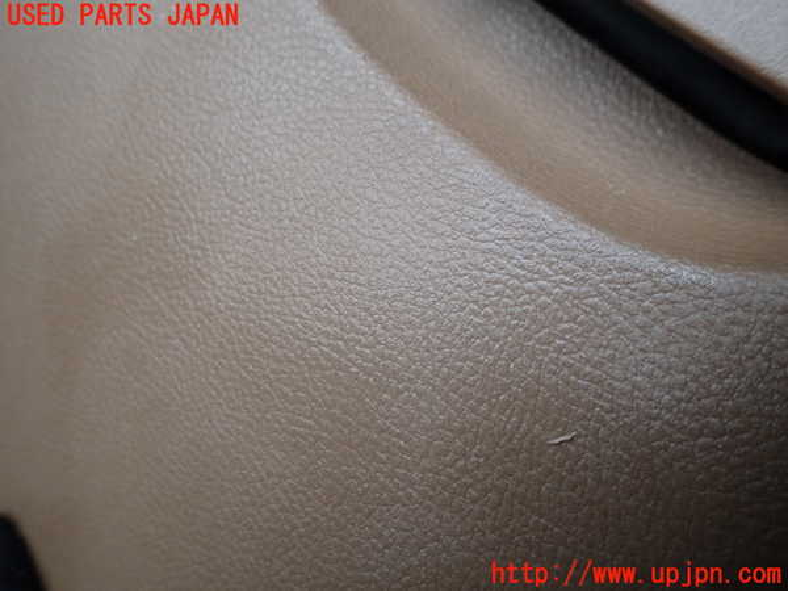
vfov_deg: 54.9
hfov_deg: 69.4
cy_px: 296
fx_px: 569
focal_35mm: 25
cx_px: 394
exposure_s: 1/60
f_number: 2
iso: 200
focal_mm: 4.5
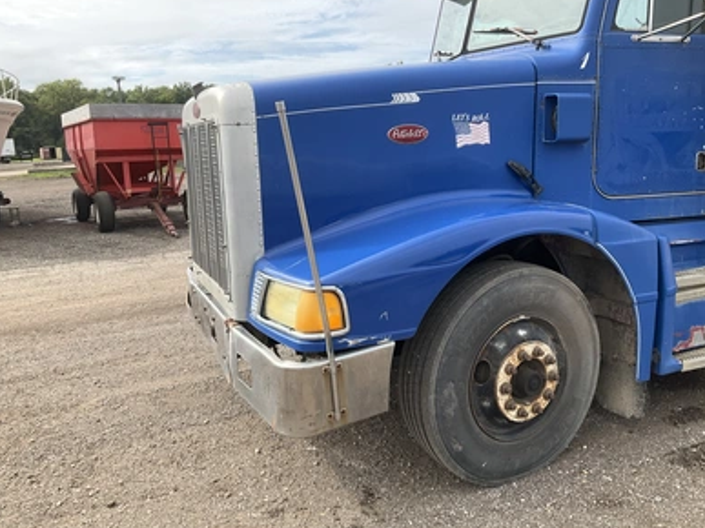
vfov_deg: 46.8
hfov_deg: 60.0
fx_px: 611
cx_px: 355
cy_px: 260
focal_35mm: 30
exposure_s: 1/1035
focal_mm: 3
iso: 25
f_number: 1.8
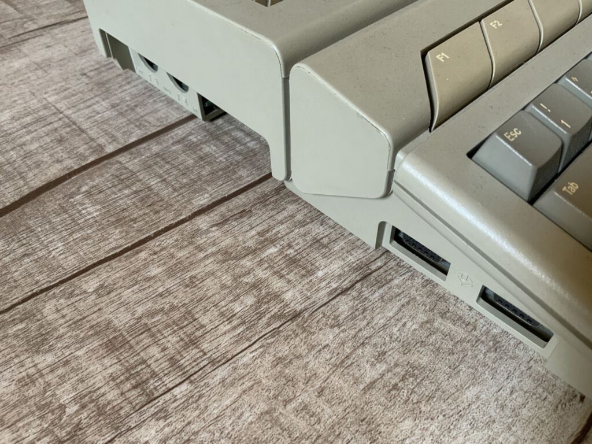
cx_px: 296
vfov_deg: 48.2
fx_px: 496
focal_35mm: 29
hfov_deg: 61.7
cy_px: 222
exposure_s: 1/60
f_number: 1.8
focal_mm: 3
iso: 200
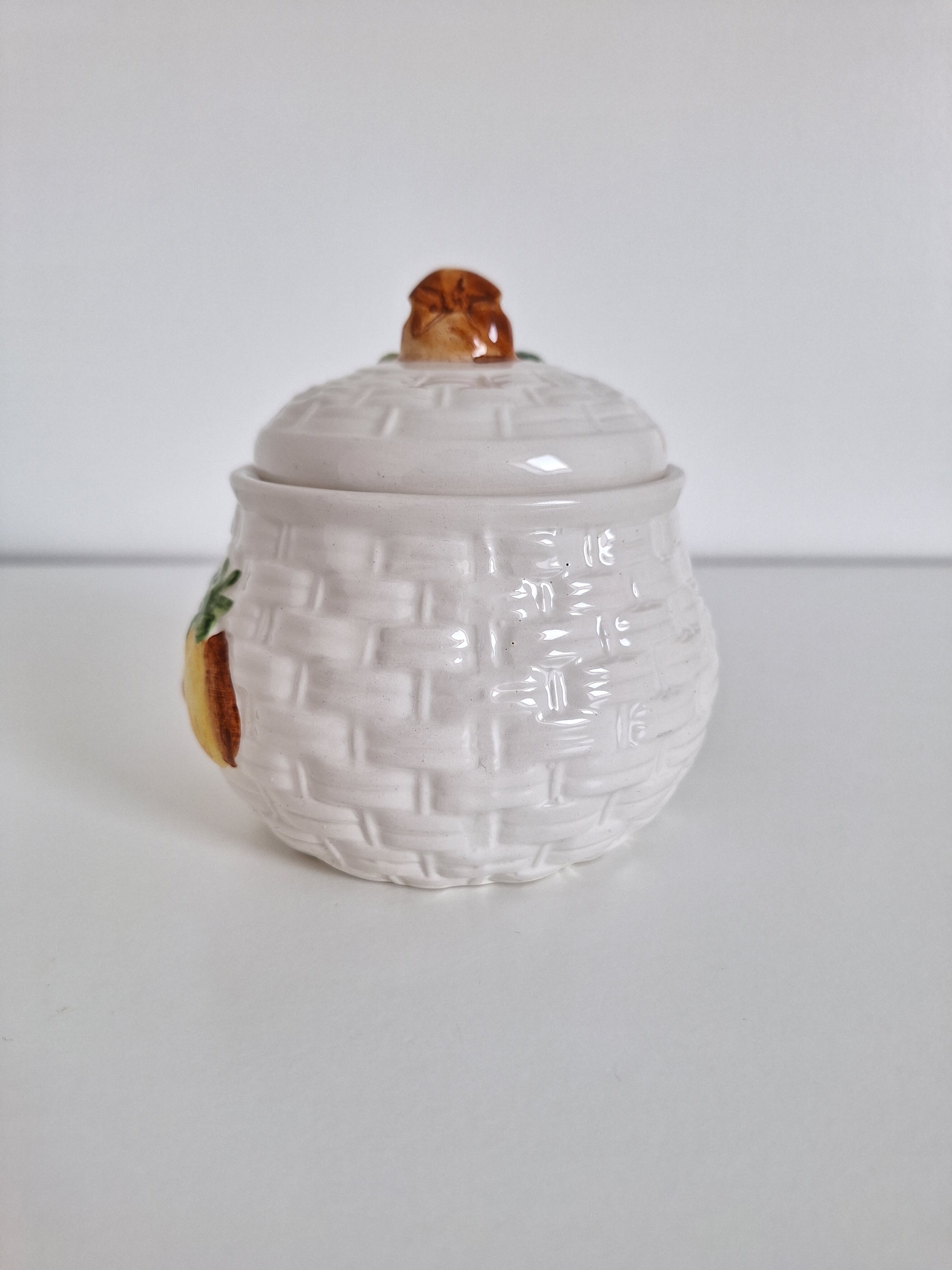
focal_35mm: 23
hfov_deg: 58.9
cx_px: 476
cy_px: 635
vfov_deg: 73.9
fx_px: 843
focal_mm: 5.54
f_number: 1.8
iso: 64
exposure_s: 1/60
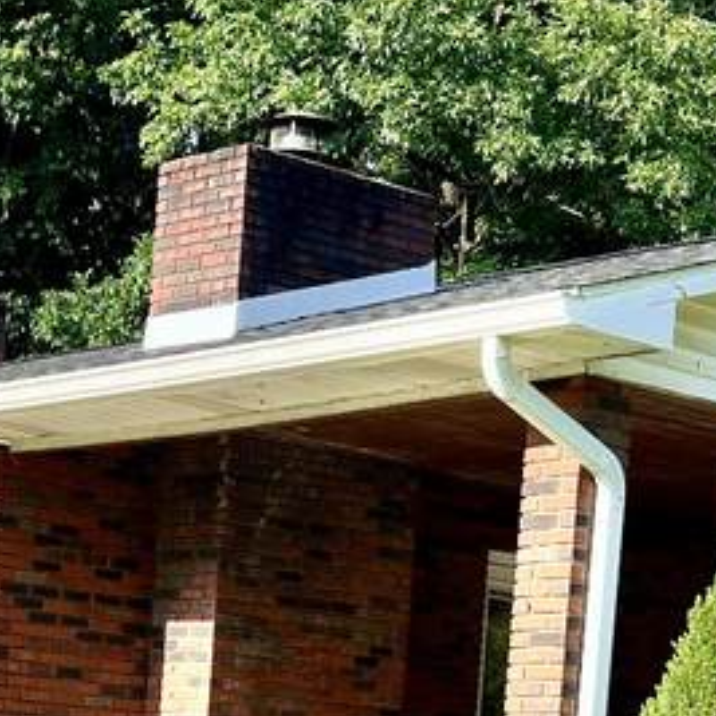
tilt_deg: +1.3
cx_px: 67
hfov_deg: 15.6
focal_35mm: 110
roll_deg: -4.3
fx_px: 2574
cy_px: 786
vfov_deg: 15.4
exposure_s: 1/1838
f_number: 1.5
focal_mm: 5.7
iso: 50
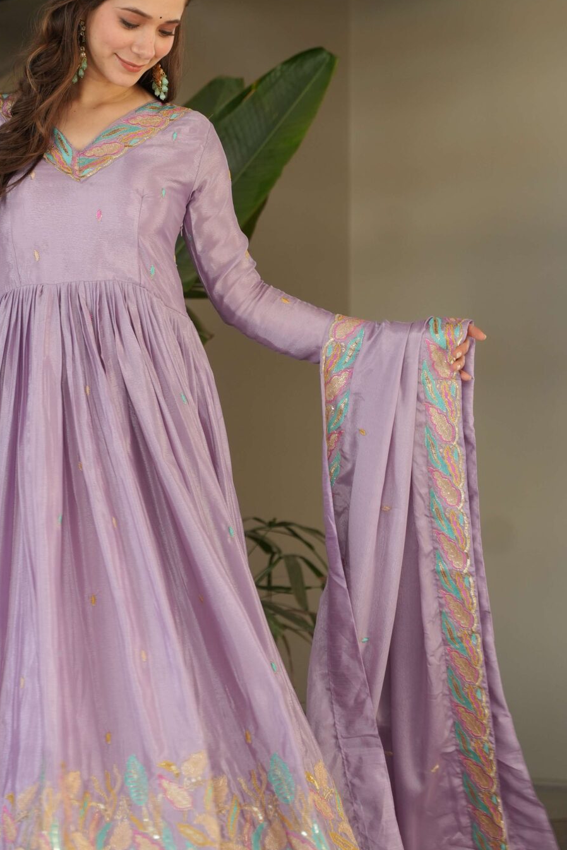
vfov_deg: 17.6
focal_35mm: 116
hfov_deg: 11.7
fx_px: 2748
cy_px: 355
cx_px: 96
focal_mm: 61.2
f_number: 3.5
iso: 400
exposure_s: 1/200
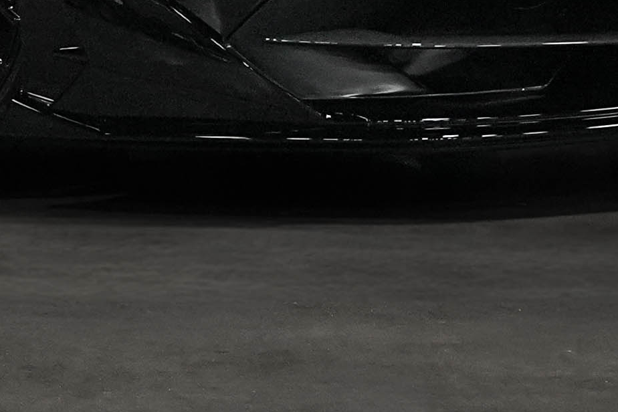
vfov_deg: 6.0
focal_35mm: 225
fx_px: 3862
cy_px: -260
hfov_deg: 8.9
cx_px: -354
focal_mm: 49
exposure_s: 1/160
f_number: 5
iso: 12800
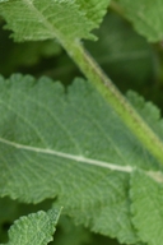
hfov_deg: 4.0
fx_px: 2282
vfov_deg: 6.0
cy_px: -189
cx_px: 353
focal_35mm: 336
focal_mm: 42
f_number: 9
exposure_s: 1/200
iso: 200
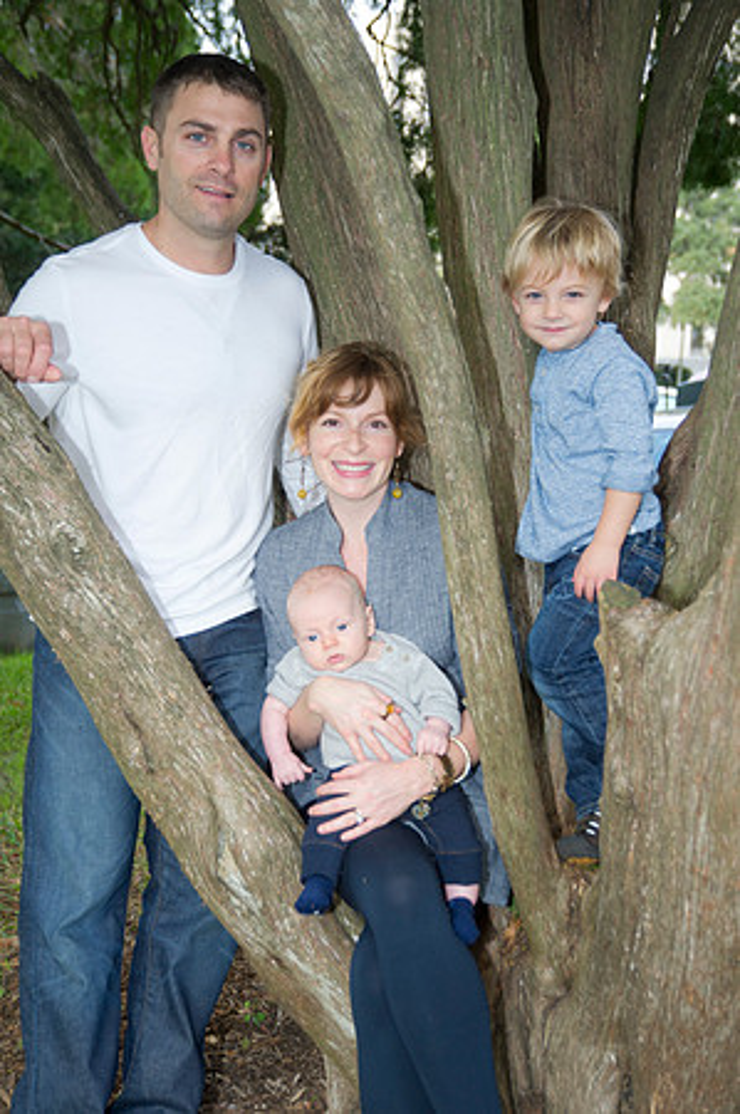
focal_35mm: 48
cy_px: 557
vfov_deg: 41.2
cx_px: 370
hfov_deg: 28.0
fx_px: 1483
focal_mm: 48
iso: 320
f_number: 4.5
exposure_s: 1/250
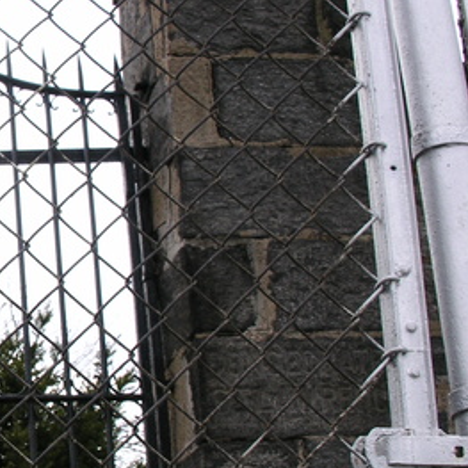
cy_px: 301
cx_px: -135
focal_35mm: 93
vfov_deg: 18.6
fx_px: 1423
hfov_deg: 17.5
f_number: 8
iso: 50
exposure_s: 1/34.5
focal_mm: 8.9
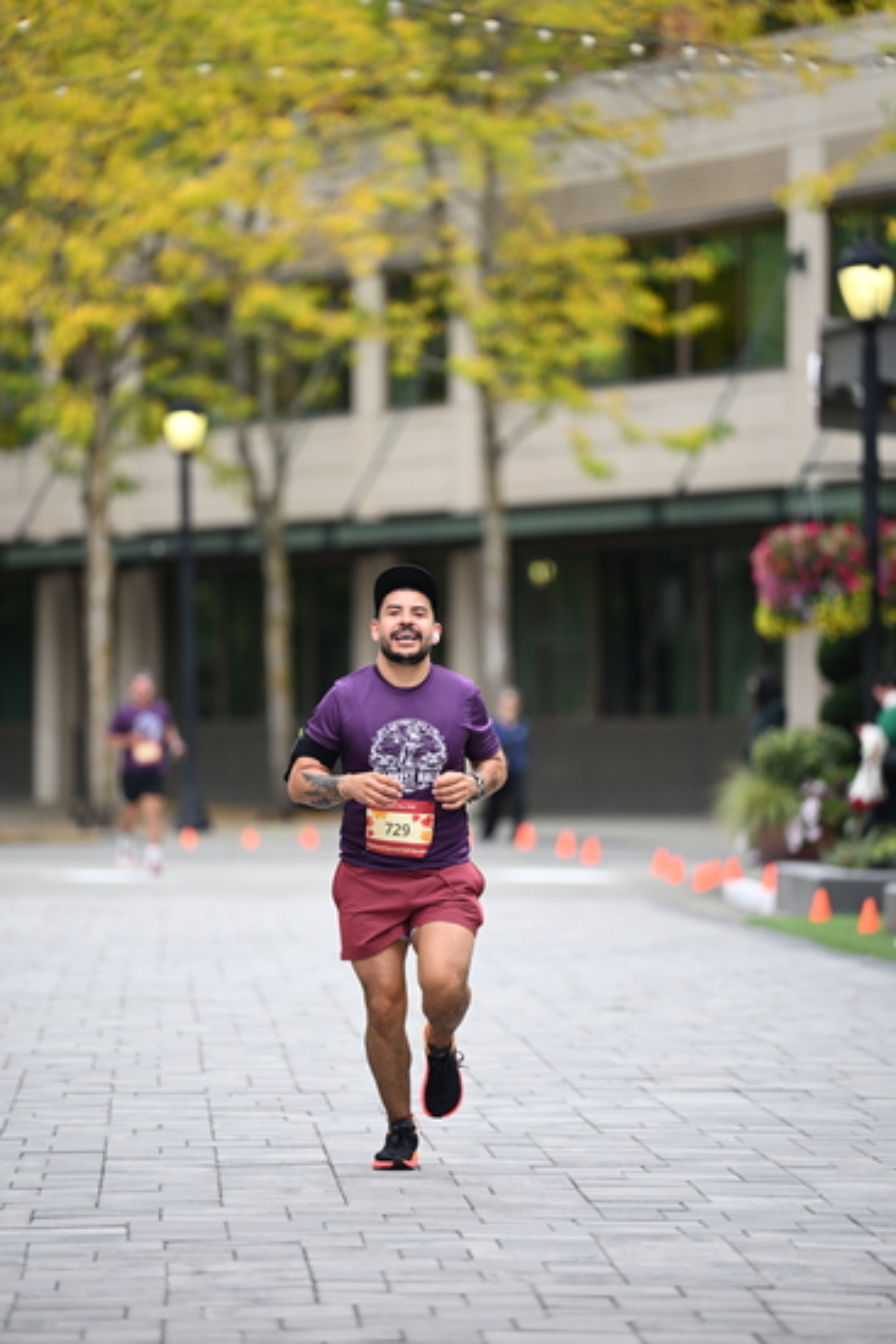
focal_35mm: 195
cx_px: 448
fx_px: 7275
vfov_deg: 10.5
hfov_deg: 7.0
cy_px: 672
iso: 640
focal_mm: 195
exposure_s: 1/2000
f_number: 2.8
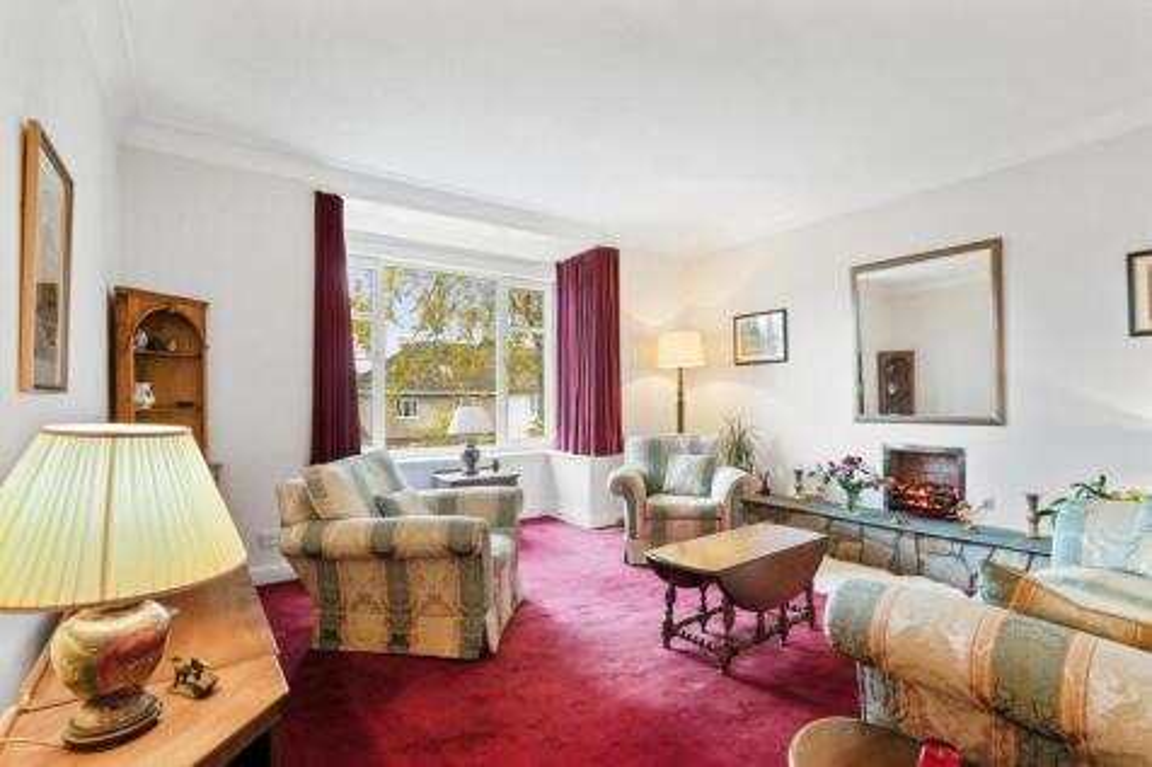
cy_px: 384
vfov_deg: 70.4
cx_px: 576
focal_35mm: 17
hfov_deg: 93.3
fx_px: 544
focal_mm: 16
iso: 800
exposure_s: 1/8
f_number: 8
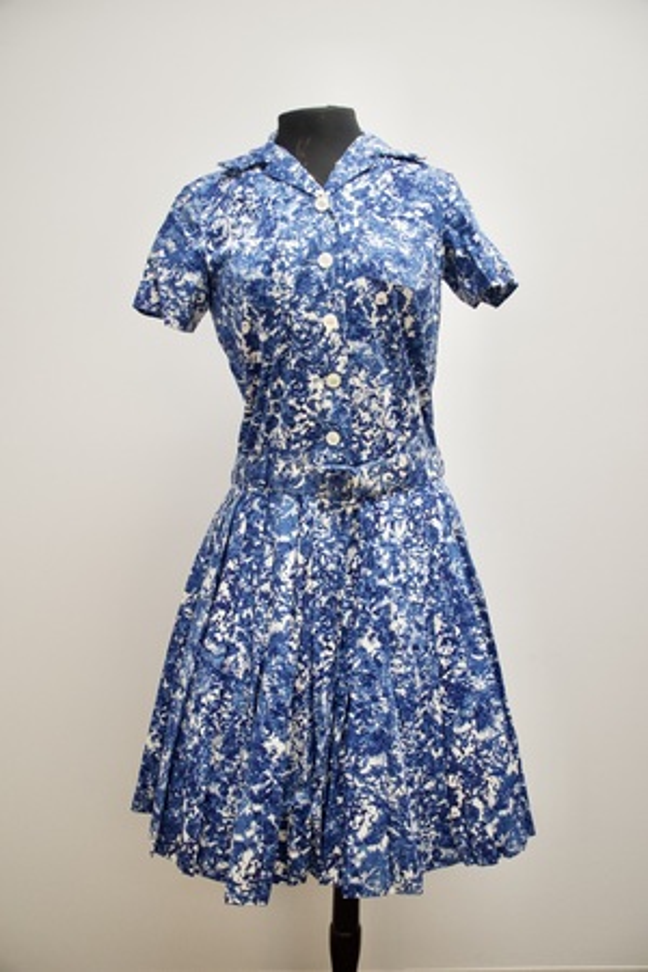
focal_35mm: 30
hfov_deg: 43.6
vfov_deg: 61.9
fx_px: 810
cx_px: 324
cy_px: 486
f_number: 3.5
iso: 1600
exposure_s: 1/320
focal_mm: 20
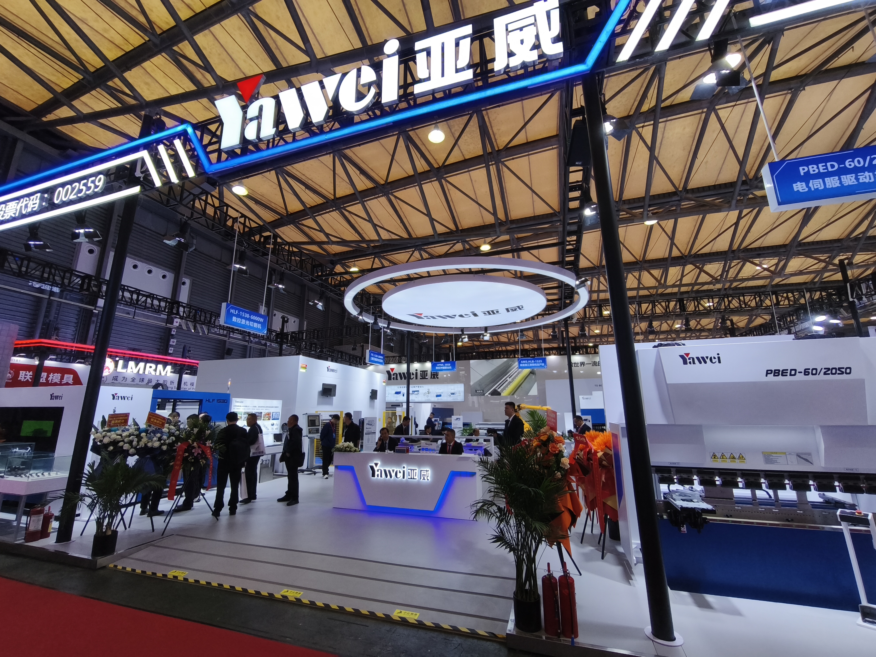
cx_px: 438
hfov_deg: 98.2
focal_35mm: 15
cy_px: 328
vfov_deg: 81.7
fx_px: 380
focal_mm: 1.91
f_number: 2.2
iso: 50
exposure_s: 1/109
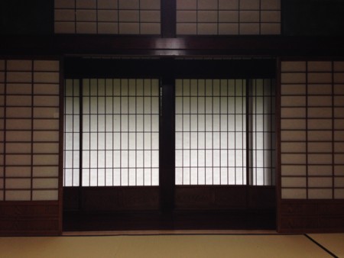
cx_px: 172
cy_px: 129
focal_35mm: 33
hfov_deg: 55.3
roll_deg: -1.0
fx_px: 328
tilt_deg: +0.8
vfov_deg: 43.0
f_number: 2.4
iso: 80
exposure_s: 1/20
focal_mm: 4.12
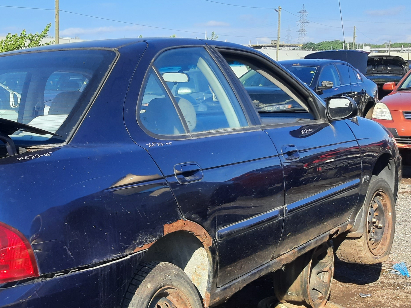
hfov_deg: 32.3
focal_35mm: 56
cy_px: 158
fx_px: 665
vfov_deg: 26.1
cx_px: 27
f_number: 1.7
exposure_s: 1/1126
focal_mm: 3.92
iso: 40
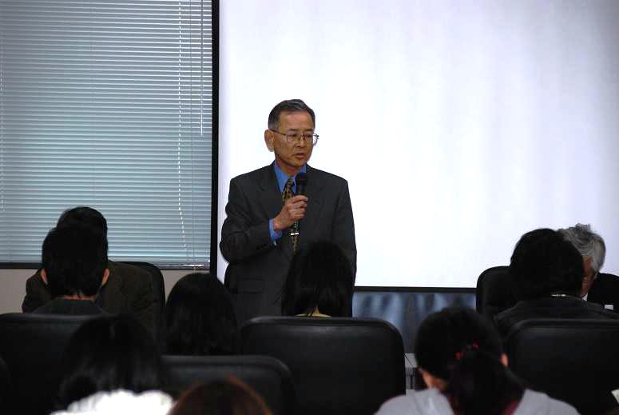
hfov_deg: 10.5
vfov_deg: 7.1
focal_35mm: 195
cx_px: 310
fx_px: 3357
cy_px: 208
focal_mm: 130
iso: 400
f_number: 5.6
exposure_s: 1/60
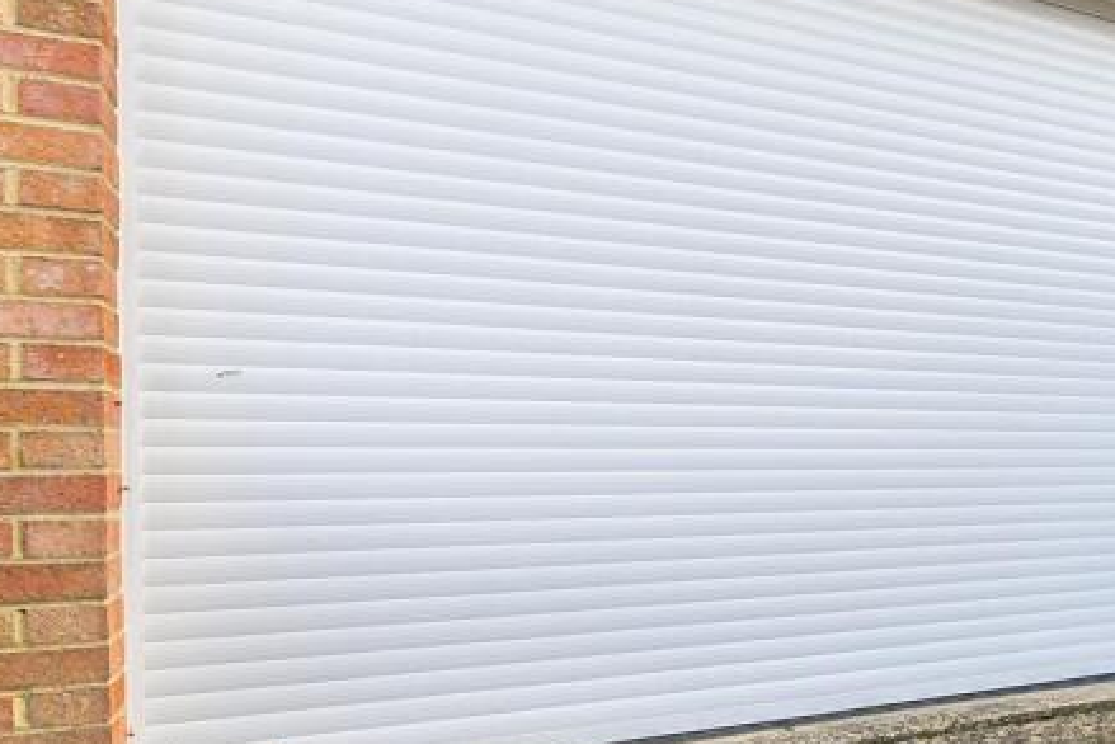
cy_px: 463
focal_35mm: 35
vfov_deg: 37.7
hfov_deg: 41.0
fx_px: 1084
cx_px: 1283
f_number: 8
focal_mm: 10
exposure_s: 1/200
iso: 160
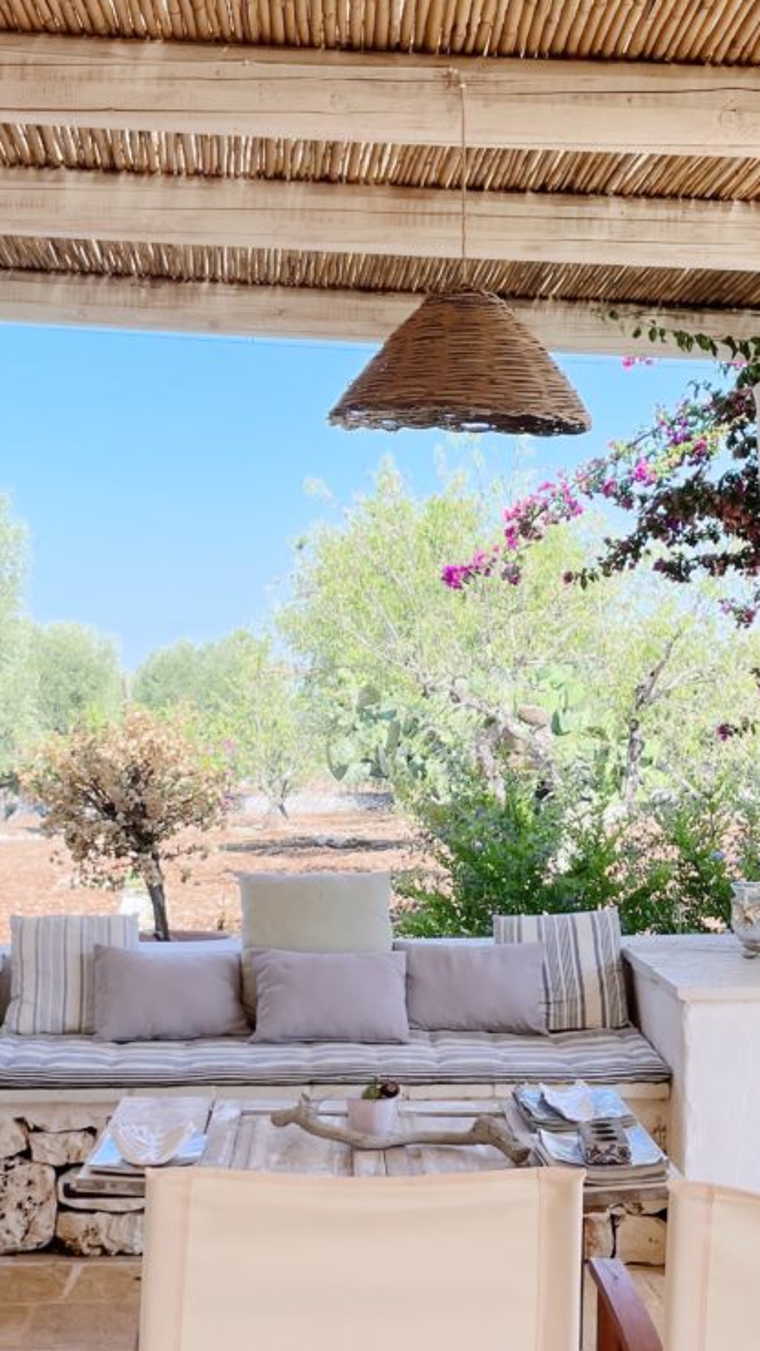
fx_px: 1828
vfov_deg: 40.6
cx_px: 322
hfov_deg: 23.5
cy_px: 731
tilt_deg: -0.2
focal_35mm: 51
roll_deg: +0.5
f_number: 1.6
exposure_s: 1/997
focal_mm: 4.2
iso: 32
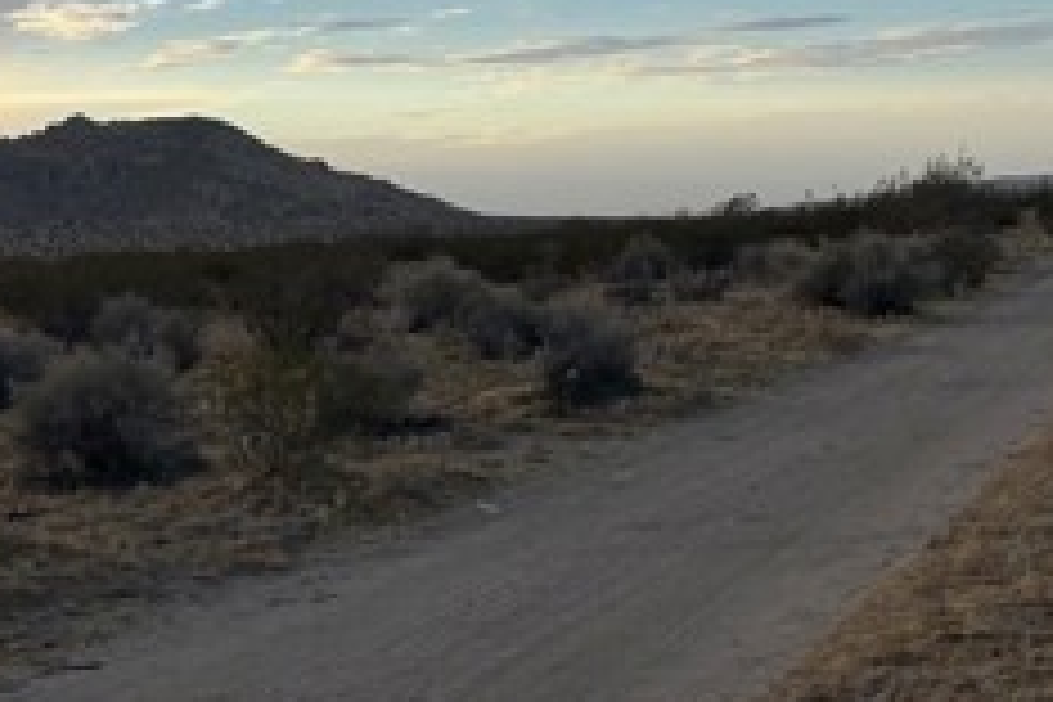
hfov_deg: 27.3
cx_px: 590
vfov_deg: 18.4
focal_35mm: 74
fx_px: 2164
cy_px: 364
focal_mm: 5.96
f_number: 1.6
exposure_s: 1/3937
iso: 50
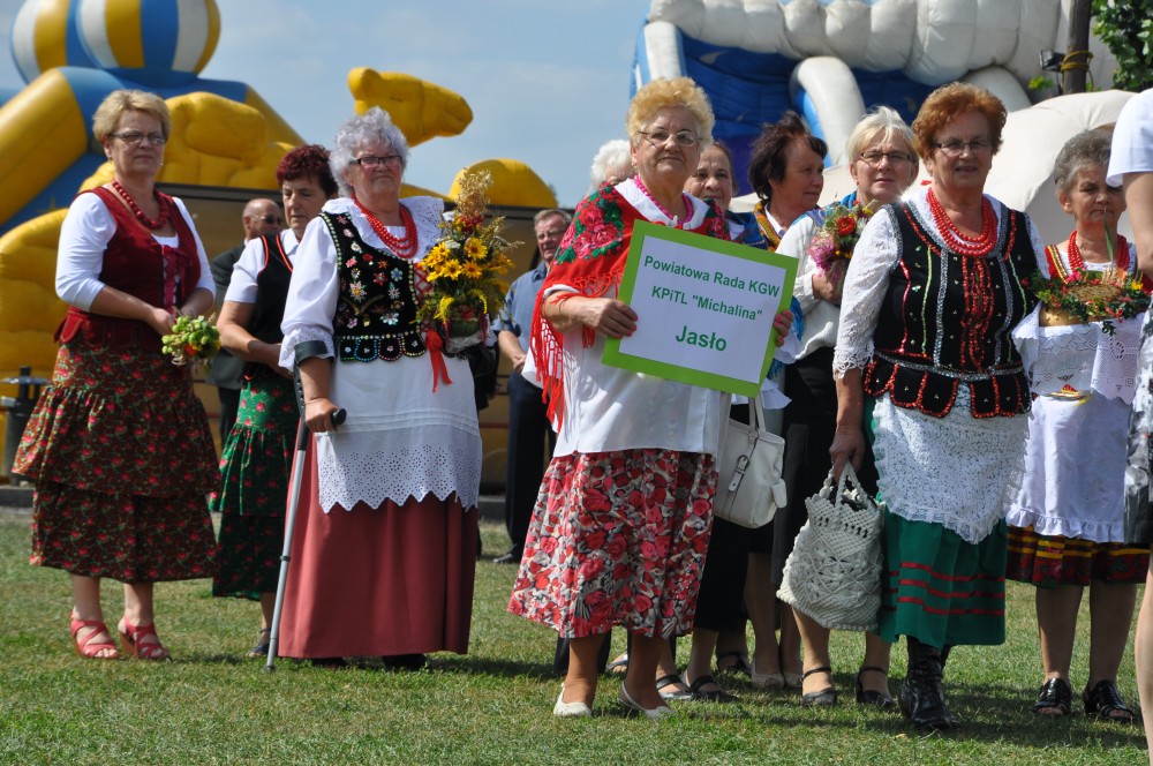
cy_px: 383
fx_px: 5038
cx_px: 576
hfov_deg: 13.1
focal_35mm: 158
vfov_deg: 8.7
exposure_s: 1/400
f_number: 10
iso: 200
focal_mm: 105
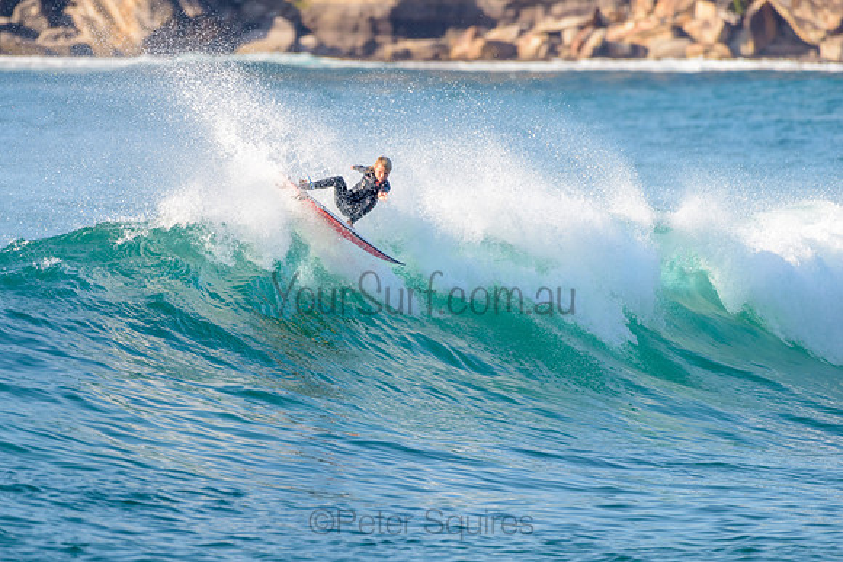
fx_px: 14340
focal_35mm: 612
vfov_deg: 2.2
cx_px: 327
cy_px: 268
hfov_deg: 3.4
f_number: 5.6
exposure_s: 1/2000
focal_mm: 500
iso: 560
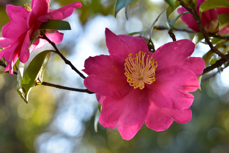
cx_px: 114
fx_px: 1193
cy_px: 76
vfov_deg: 7.3
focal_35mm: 188
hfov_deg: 11.0
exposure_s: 1/160
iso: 800
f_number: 8
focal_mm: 125
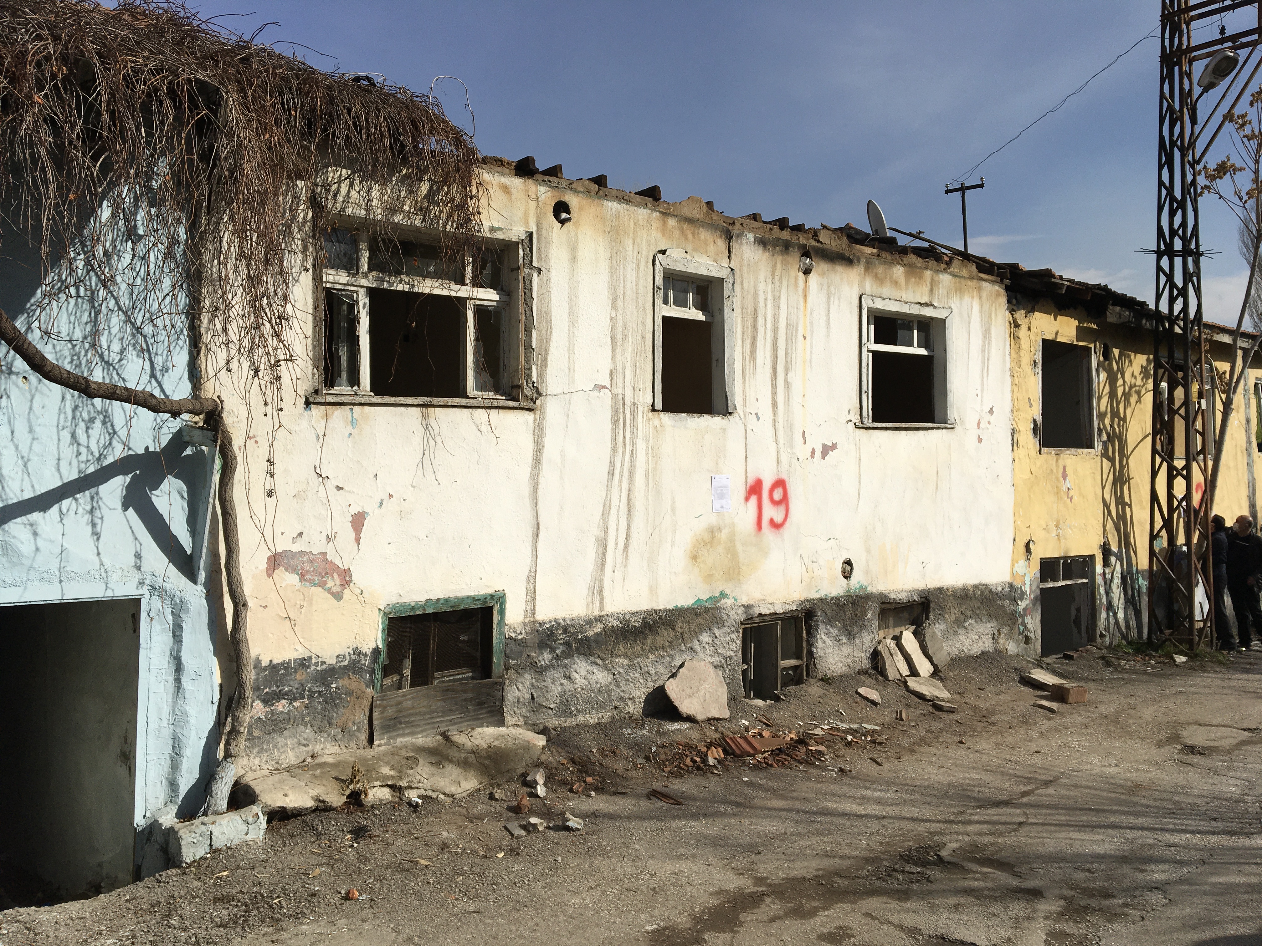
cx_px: 631
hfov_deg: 61.7
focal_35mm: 29
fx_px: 1057
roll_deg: +1.4
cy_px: 473
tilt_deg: +4.7
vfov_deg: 48.2
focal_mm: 4.15
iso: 25
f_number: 2.2
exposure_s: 1/4808
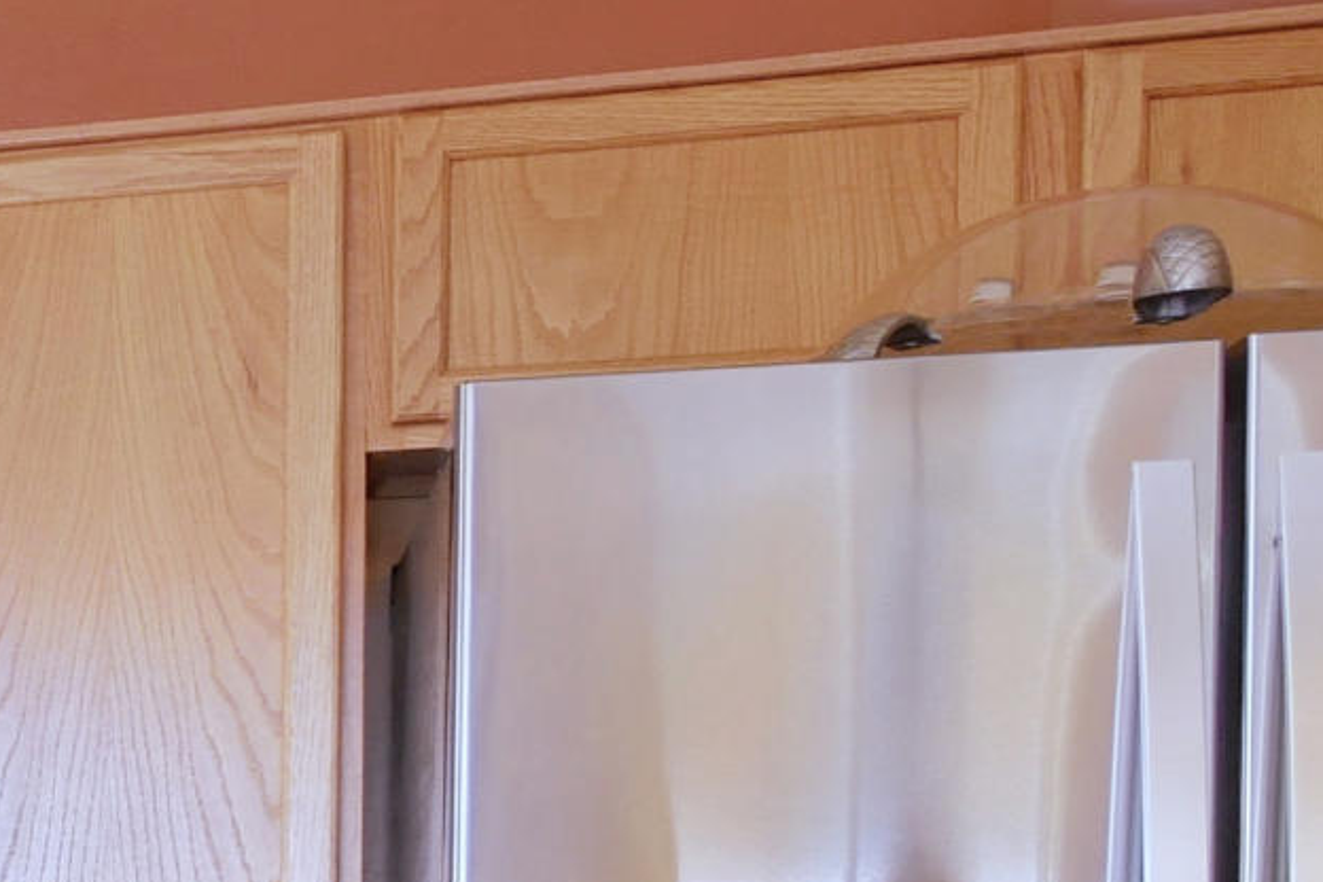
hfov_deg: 17.2
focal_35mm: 90
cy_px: 1079
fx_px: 3307
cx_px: -1255
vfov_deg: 14.7
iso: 200
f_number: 6.3
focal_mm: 9
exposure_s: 1/5
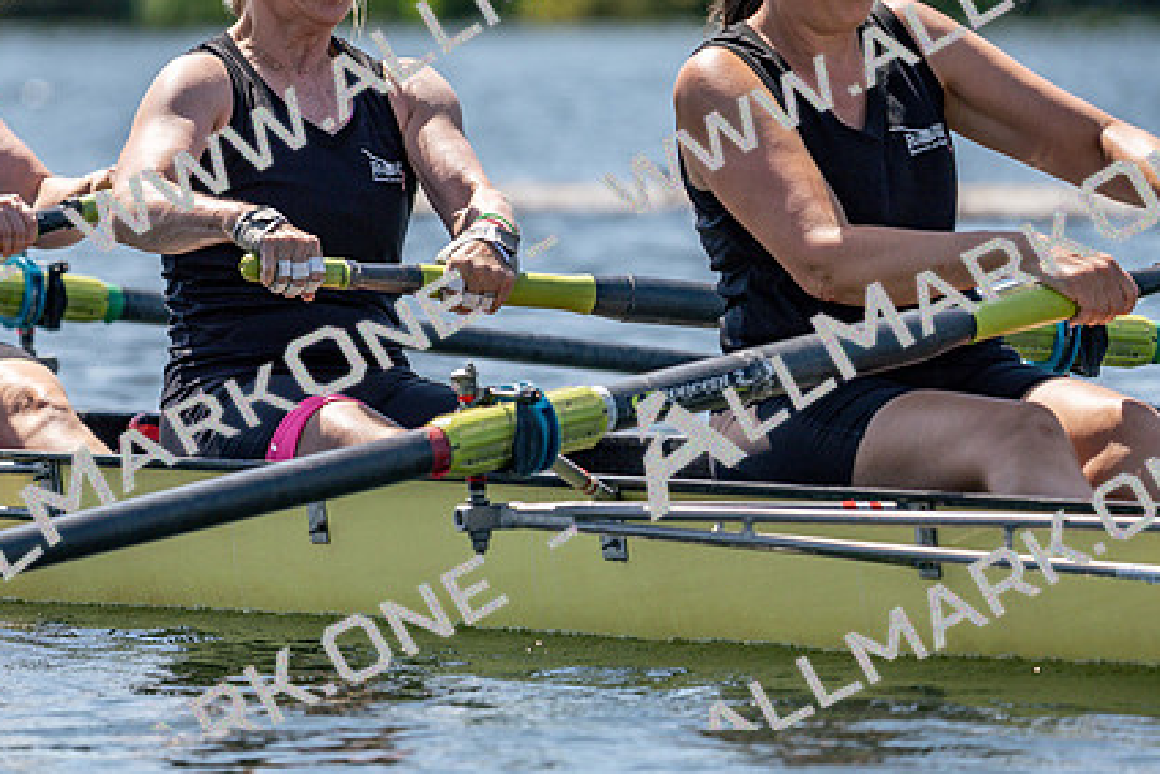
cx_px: 402
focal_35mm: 419
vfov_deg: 3.3
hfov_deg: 4.9
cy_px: 261
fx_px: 13505
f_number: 6.3
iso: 400
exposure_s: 1/2000
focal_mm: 306
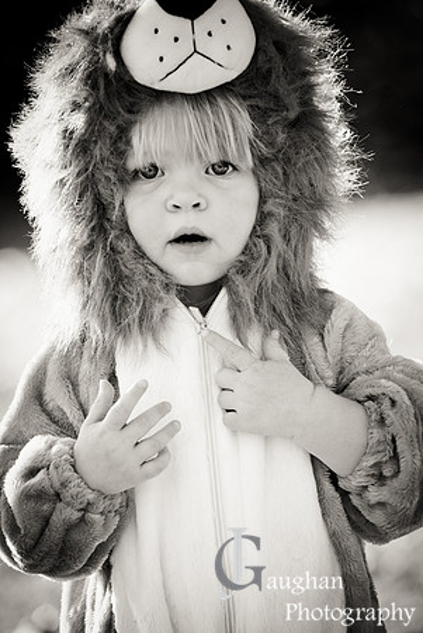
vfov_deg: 6.9
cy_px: 316
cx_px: 212
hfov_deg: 4.6
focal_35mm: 300
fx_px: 5275
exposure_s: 1/500
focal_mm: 200
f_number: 3.5
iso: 320
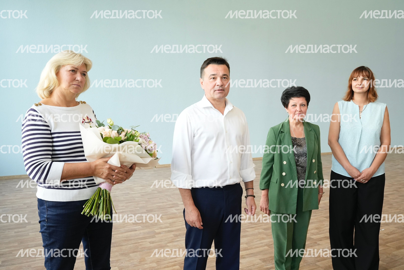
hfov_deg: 63.7
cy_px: 135
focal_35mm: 29
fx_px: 325
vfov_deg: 45.0
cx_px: 202
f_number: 6.3
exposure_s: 1/200
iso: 2000
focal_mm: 29
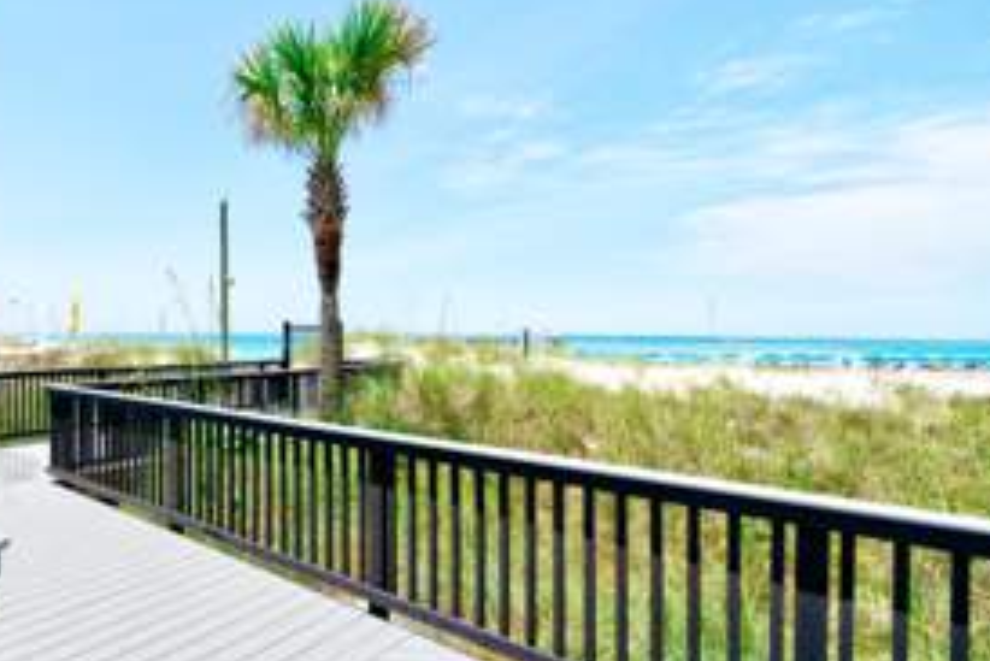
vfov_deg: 59.6
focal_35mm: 21
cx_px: 177
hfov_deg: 71.6
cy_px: 332
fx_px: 578
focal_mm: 12
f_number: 5.6
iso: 125
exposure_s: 1/800
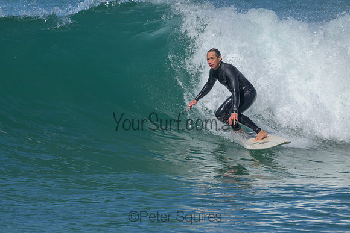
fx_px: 7779
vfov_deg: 1.7
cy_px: 116
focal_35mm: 800
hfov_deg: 2.6
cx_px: 175
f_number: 11
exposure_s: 1/800
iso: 900
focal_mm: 800
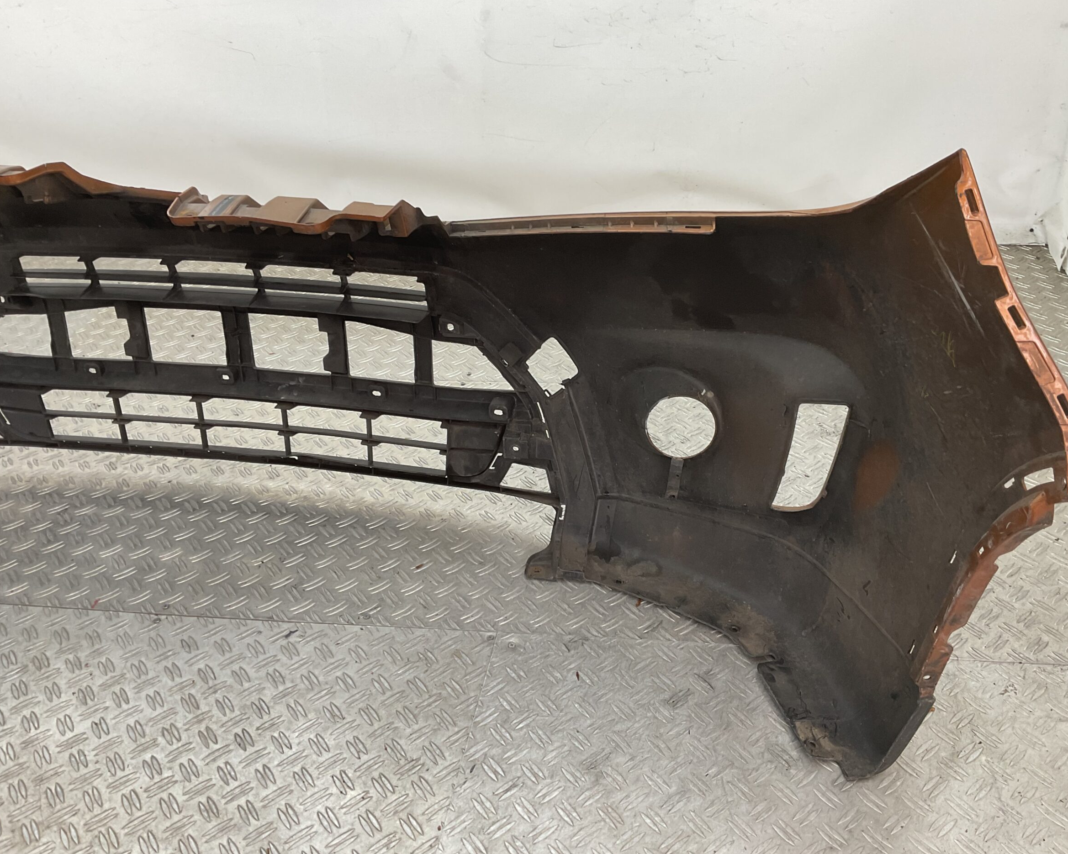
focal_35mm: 31
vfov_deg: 47.1
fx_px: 980
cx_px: 580
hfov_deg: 57.1
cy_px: 426
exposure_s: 1/100
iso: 25
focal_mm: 3
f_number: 1.8
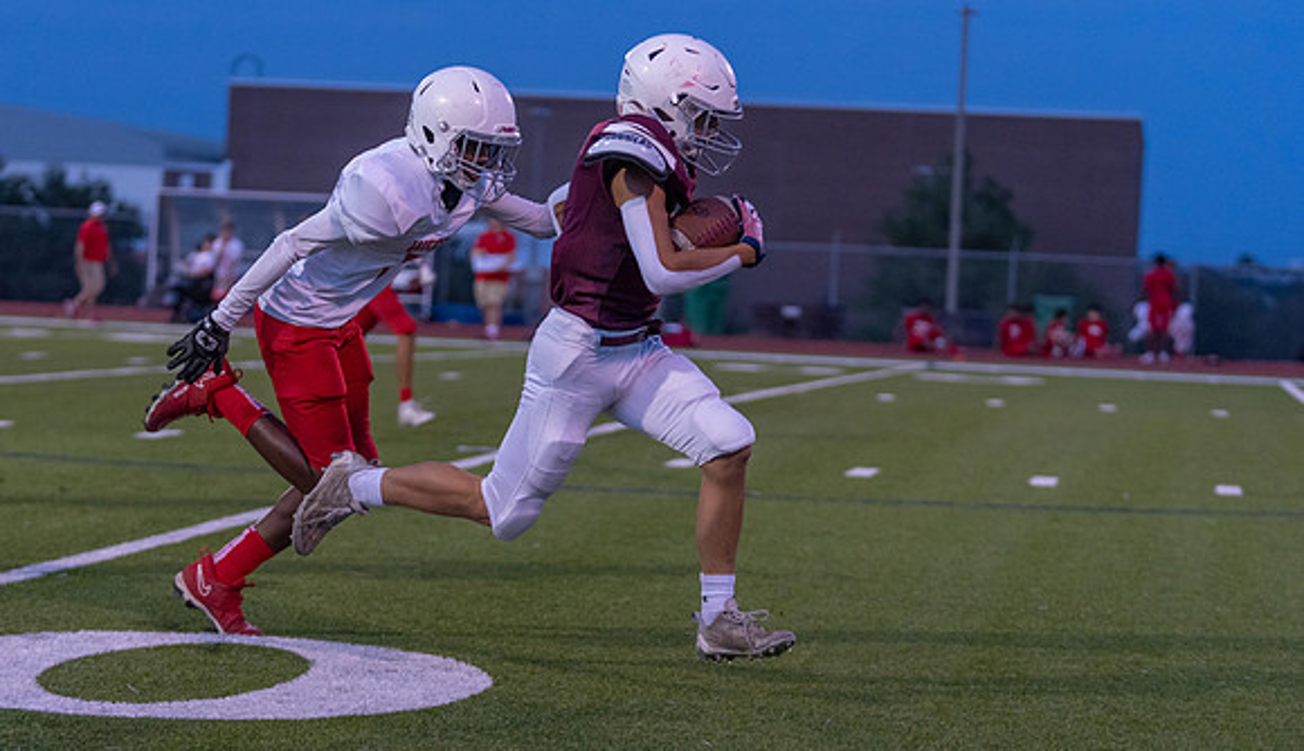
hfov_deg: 19.4
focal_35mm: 110
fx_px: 3809
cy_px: 477
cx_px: 550
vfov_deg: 11.3
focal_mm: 87
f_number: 2.8
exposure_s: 1/1250
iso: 2500
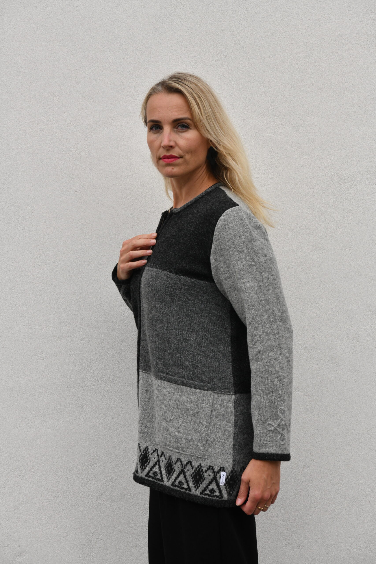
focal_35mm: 70
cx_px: 188
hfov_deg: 19.5
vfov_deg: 28.8
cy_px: 282
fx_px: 1096
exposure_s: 1/500
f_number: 11
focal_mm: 70
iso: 1600
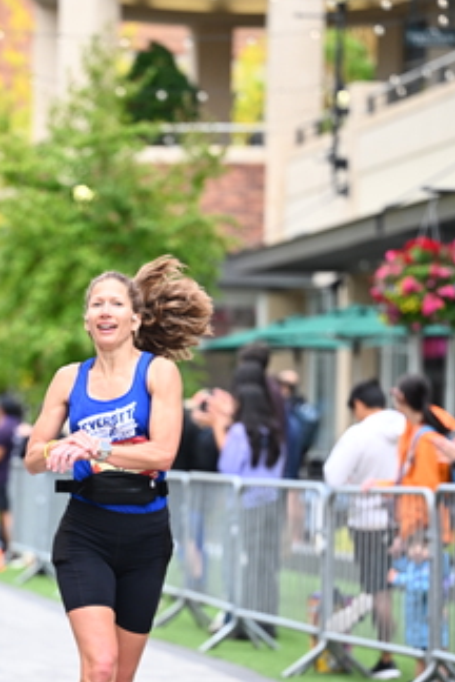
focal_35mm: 178
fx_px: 3374
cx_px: 77
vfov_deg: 11.5
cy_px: 446
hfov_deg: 7.7
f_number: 2.8
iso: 800
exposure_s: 1/1600
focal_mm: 105
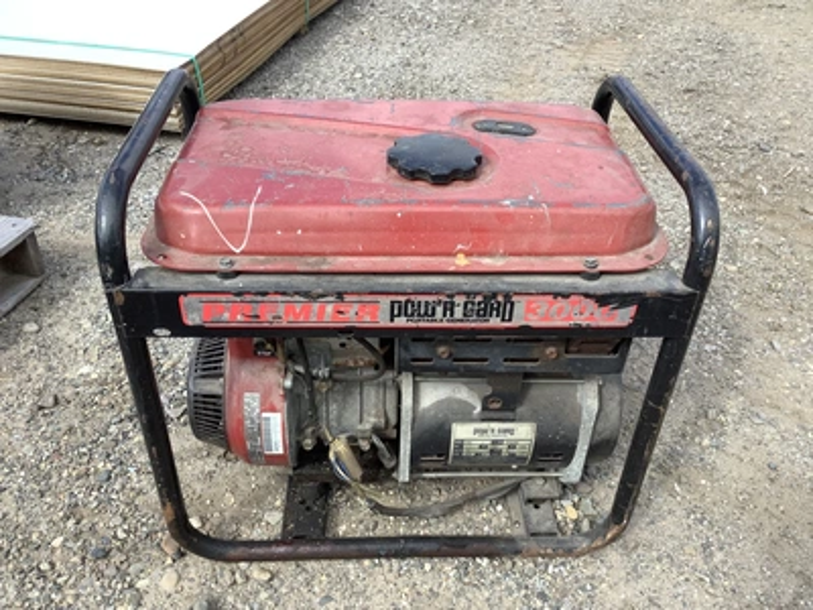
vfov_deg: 45.4
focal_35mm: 31
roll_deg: +0.9
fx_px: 728
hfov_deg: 58.4
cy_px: 305
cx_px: 406
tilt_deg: -35.6
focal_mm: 3.3
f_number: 2.4
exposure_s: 1/463
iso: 25
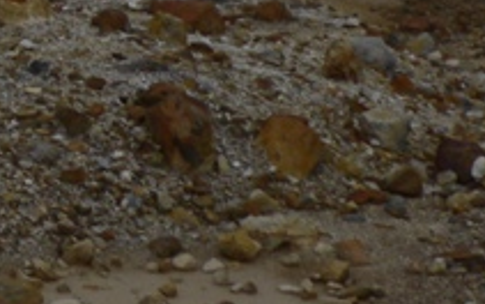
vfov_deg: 8.6
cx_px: -124
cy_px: -272
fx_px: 1917
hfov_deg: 13.9
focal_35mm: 145
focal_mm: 6
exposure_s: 1/500
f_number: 5.2
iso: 80
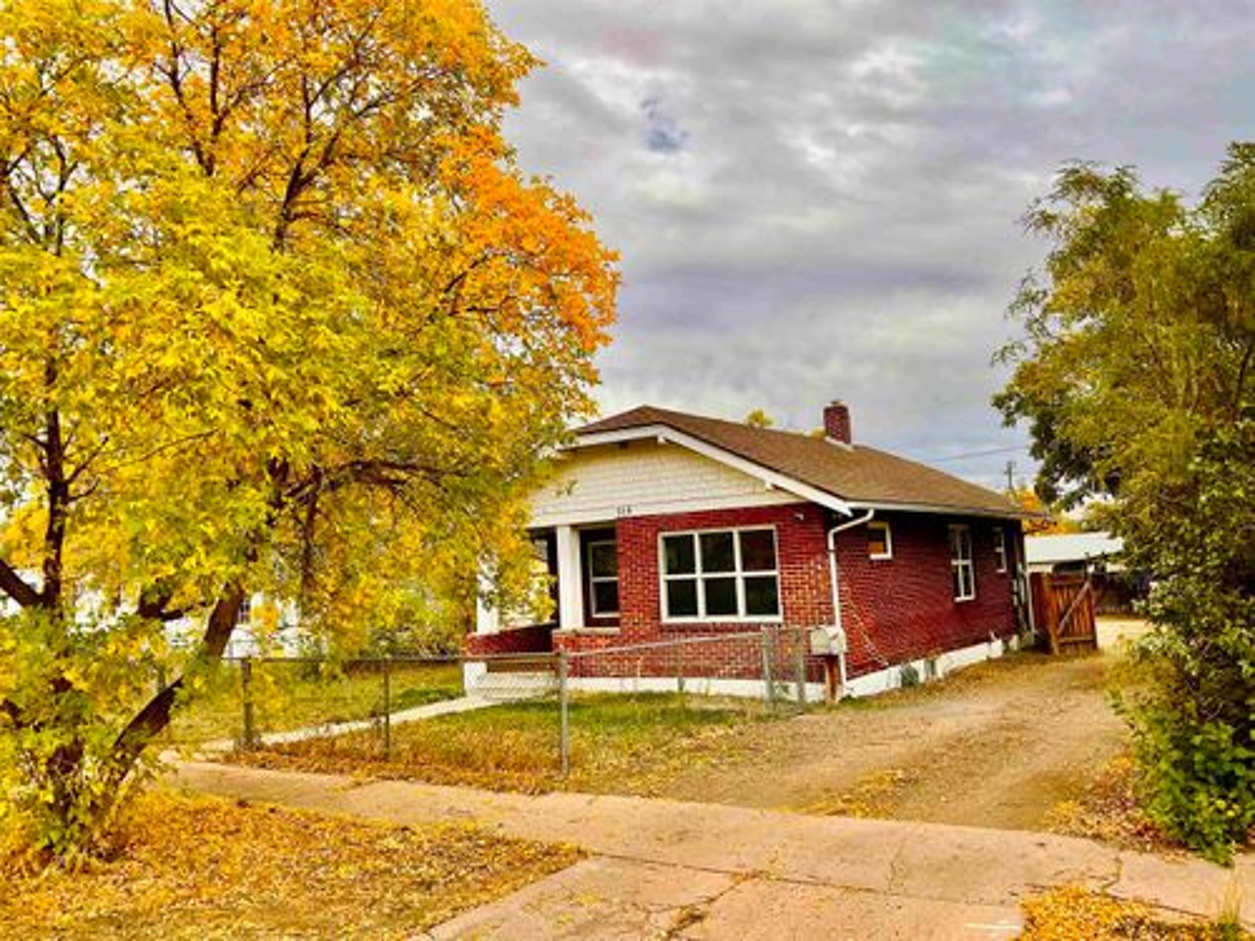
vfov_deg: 48.2
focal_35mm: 29
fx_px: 1051
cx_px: 628
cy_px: 470
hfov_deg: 61.7
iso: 16
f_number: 1.8
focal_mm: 3
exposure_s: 1/627
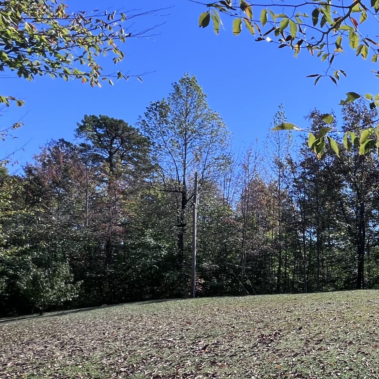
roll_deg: -0.1
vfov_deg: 51.1
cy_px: 266
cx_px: 453
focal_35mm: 31
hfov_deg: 38.8
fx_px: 384
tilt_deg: +0.2
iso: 32
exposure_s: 1/641
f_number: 1.8
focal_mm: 1.57
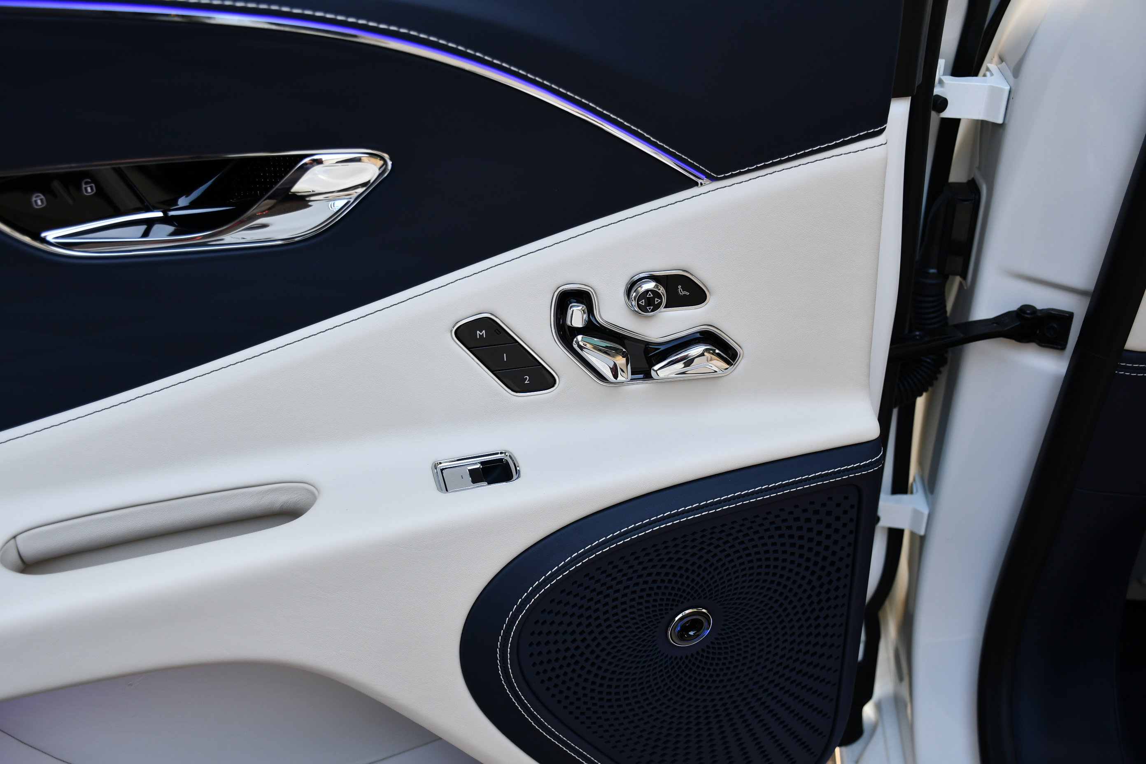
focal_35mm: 36
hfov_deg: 53.1
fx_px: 1146
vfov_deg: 36.9
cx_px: 573
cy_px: 382
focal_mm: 24
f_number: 4.5
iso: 200
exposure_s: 1/50
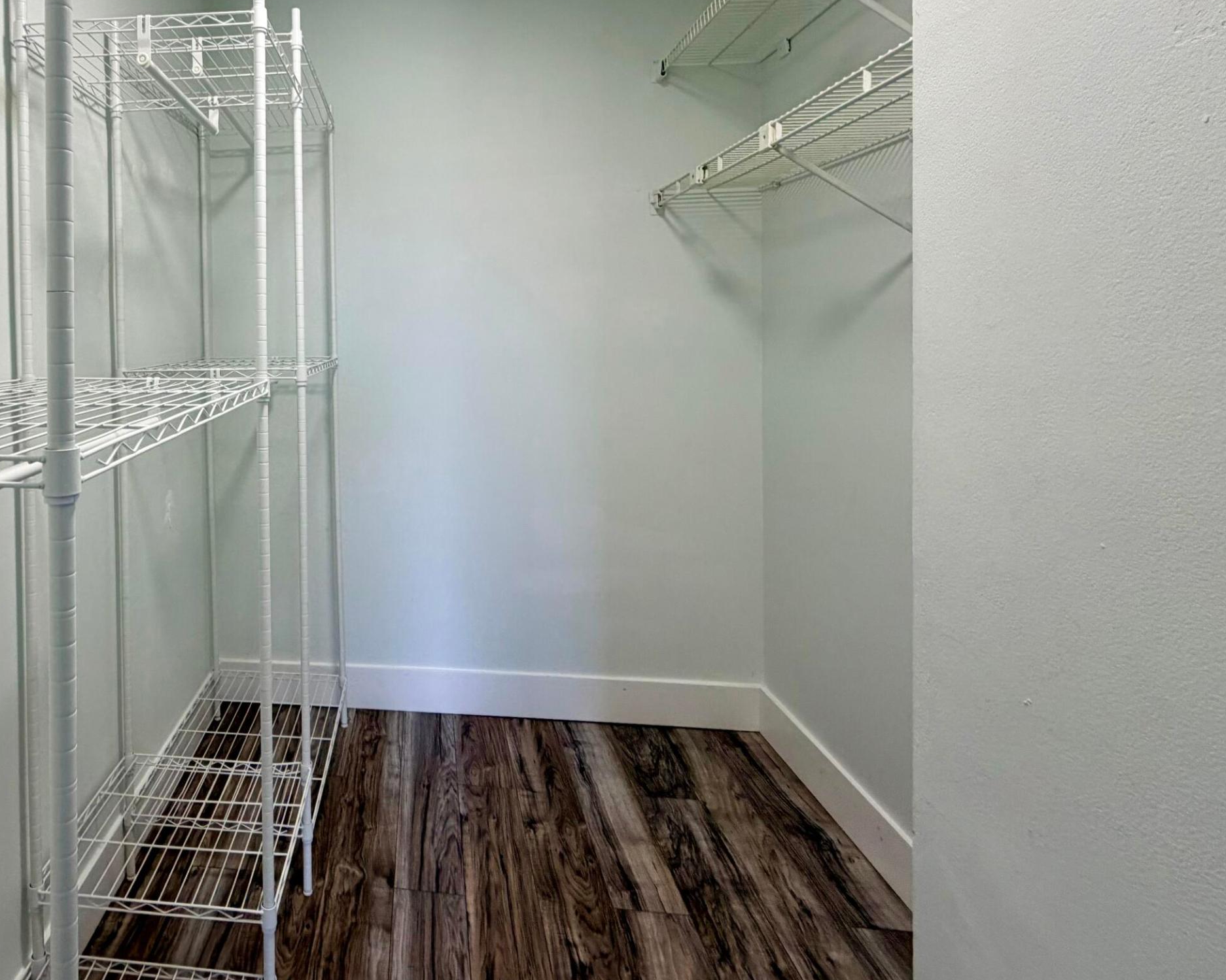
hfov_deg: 73.0
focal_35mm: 21
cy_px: 341
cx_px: 329
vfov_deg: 64.1
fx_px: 762
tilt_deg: -1.6
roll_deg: +1.0
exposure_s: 1/120
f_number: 2.2
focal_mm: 2.22
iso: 160
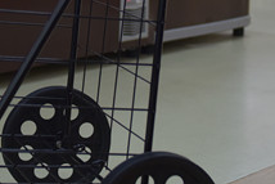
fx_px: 1085
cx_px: 51
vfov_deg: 9.6
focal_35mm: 142
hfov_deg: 14.4
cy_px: -17
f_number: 3.2
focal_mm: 38
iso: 800
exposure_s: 1/100
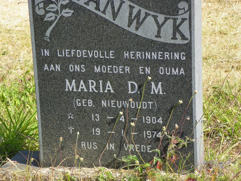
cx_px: 120
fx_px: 815
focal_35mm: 117
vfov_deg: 12.7
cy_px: 90
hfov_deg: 16.8
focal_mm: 20.8
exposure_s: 1/250
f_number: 4
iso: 64
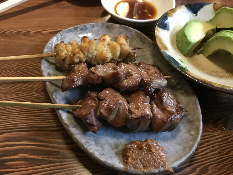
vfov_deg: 46.8
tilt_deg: -51.8
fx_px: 202
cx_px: 111
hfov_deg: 59.9
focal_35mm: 30
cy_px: 86
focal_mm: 3.99
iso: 100
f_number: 1.8
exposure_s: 1/6
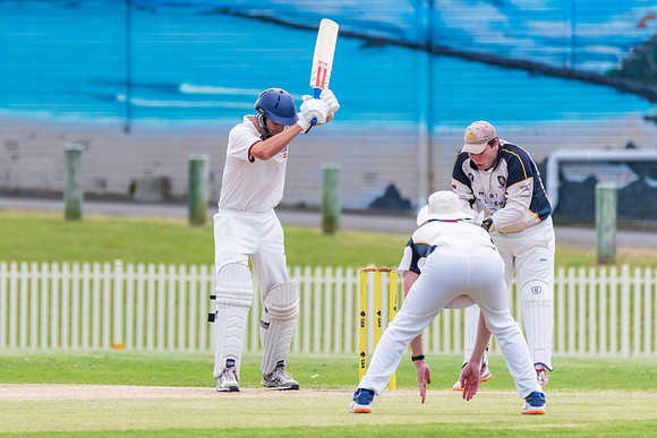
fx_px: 14810
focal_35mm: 811
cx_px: 213
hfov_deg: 2.5
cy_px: 200
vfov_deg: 1.7
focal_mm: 600
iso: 640
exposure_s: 1/1000
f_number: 6.3
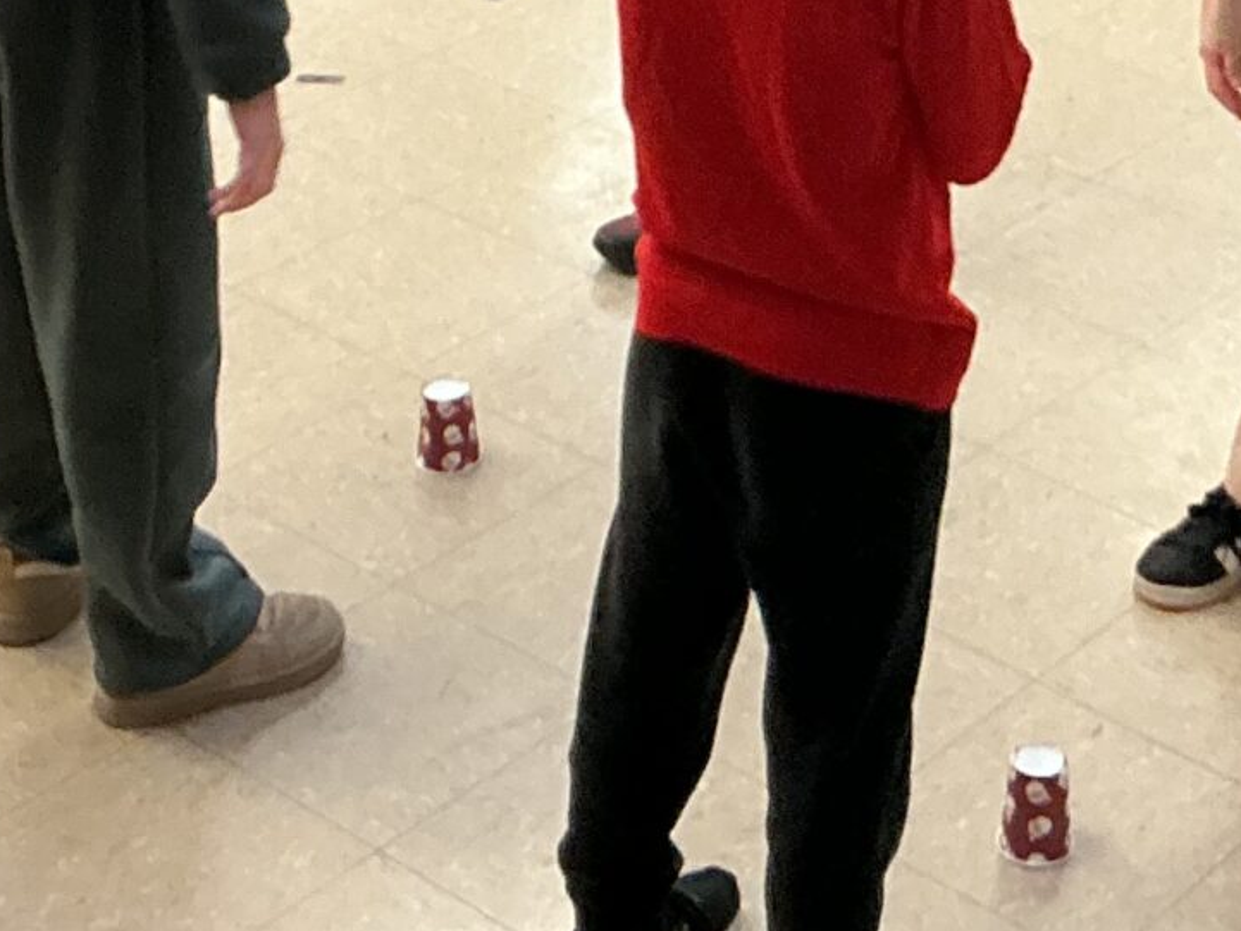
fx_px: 3693
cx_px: 972
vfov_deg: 13.7
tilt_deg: -16.5
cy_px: -348
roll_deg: -1.7
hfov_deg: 18.9
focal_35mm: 103
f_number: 1.8
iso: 64
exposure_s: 1/50
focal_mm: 3
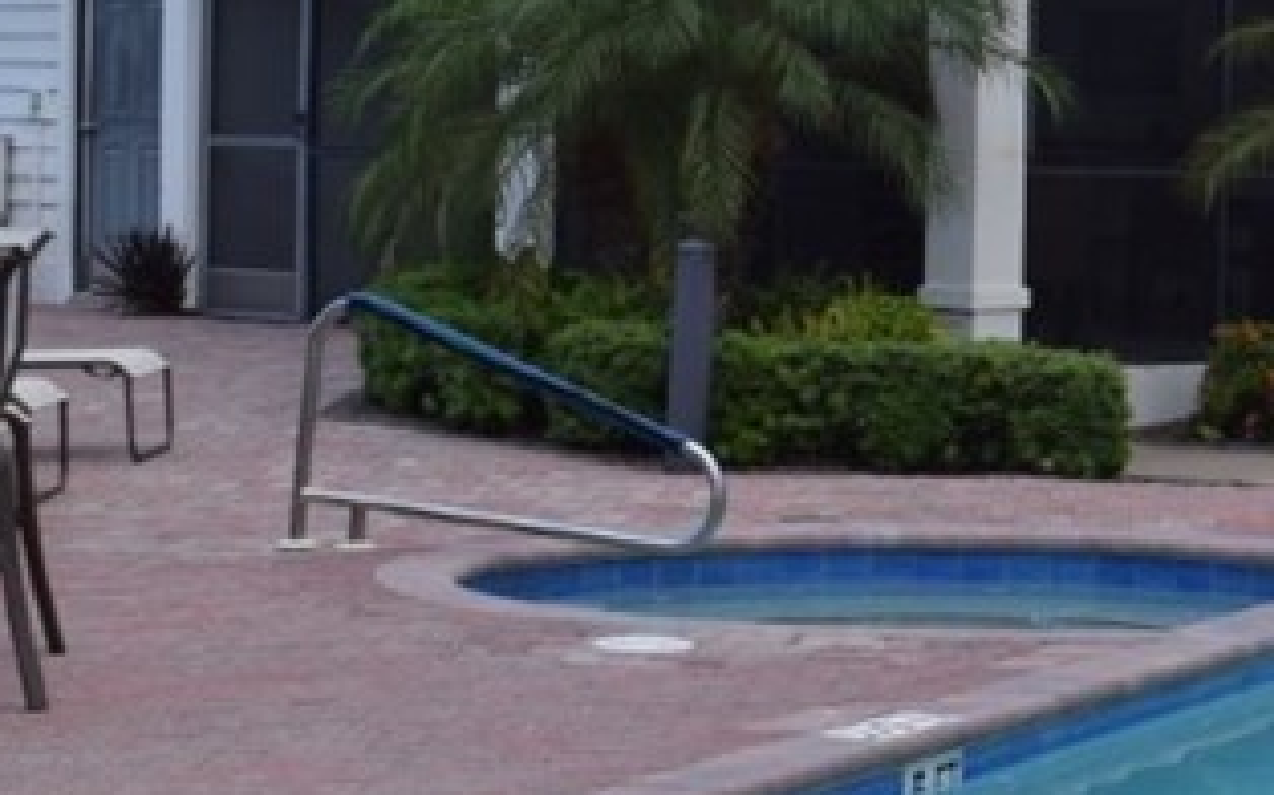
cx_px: 1659
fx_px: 4226
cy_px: 284
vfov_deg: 10.7
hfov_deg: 16.2
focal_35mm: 122
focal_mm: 23
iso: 100
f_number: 7.1
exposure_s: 1/200
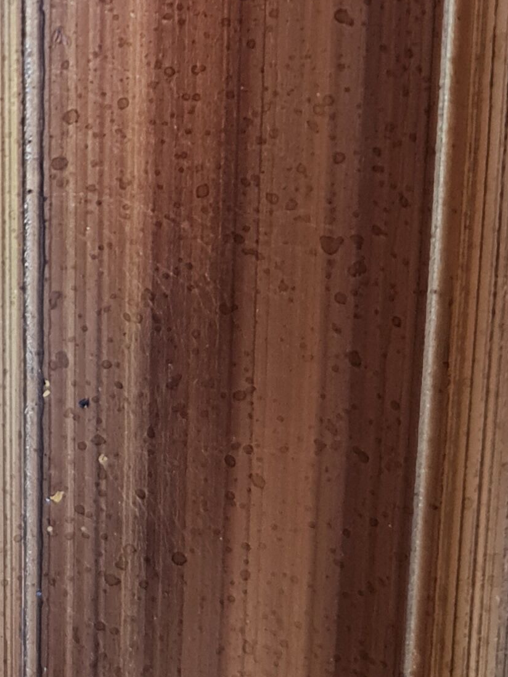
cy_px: 53
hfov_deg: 15.3
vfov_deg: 21.0
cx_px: -186
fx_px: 1781
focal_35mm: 91
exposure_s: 1/50
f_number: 1.8
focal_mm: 7
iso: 1000
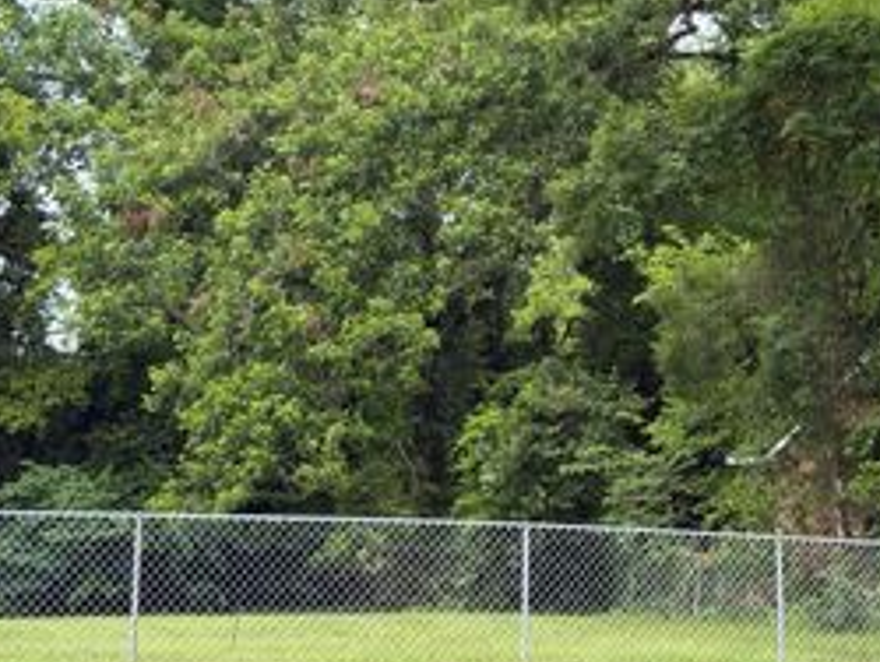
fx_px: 2443
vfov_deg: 15.4
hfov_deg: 20.3
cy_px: 308
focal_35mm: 96
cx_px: 623
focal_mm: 6.76
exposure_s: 1/1185
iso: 64
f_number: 1.78
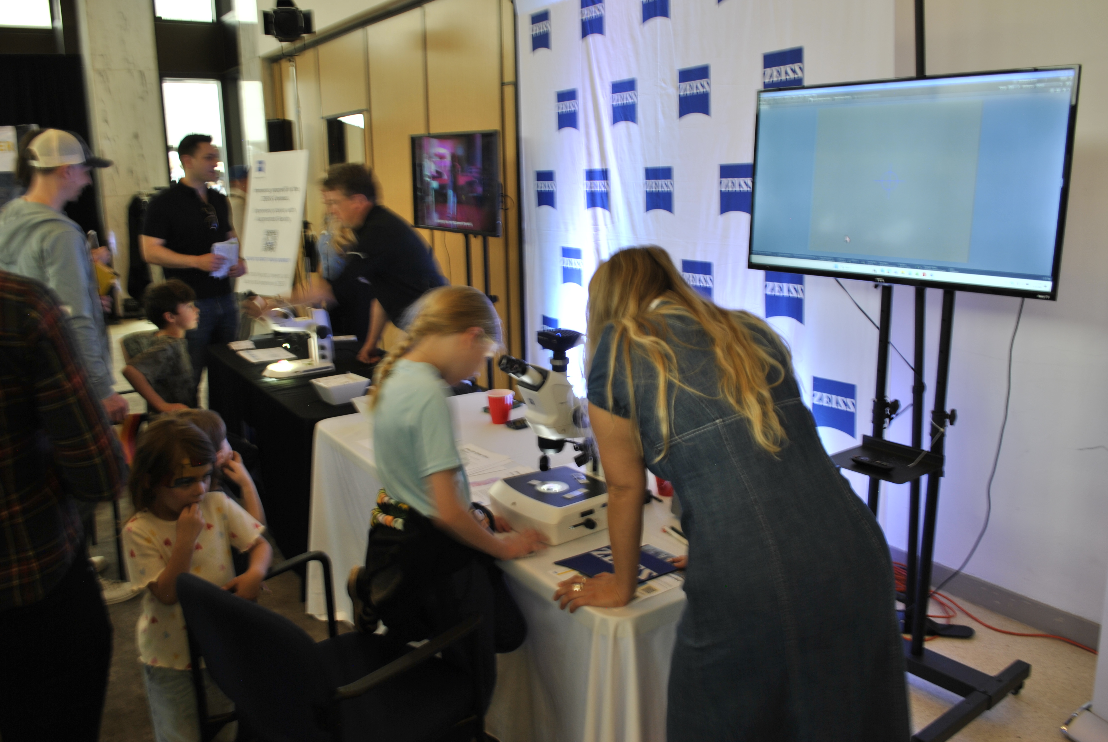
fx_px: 832
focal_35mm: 27
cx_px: 554
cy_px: 371
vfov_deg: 48.0
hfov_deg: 67.3
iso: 100
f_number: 5
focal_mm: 18
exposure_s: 1/4
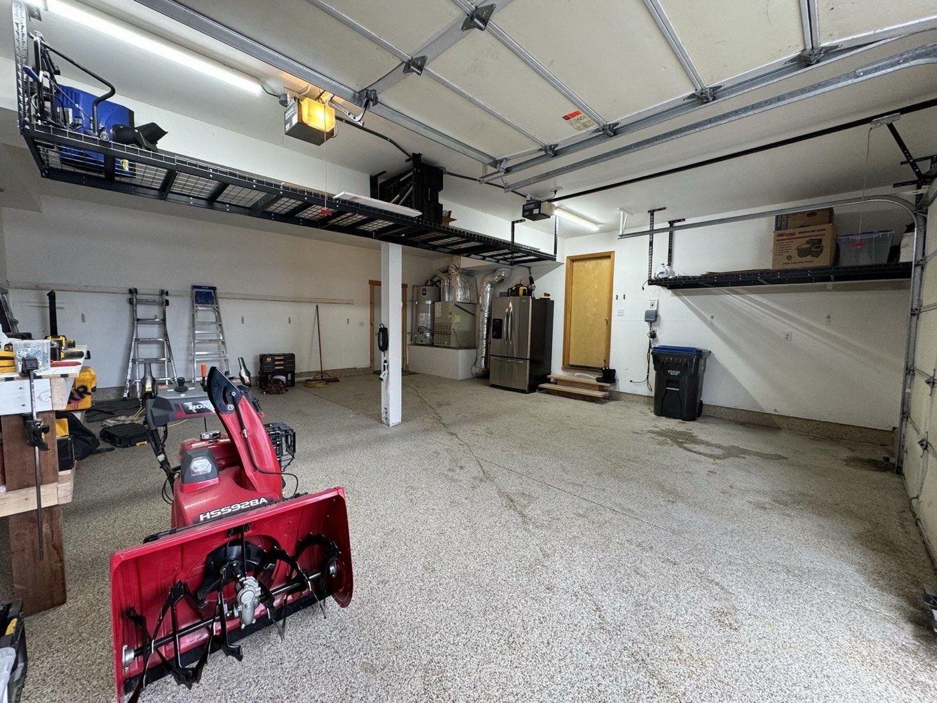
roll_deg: -1.3
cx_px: 468
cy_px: 352
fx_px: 379
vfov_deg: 85.7
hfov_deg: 102.1
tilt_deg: -4.4
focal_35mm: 14
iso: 160
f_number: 2.2
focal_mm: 2.22
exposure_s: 1/120
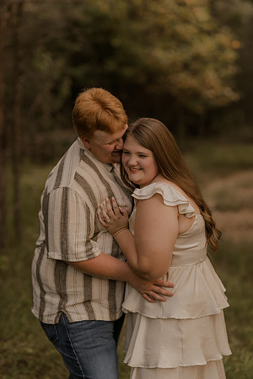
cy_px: 190
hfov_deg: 16.1
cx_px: 126
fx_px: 896
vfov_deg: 23.9
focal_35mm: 85
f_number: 2
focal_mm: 85
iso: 100
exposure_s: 1/125
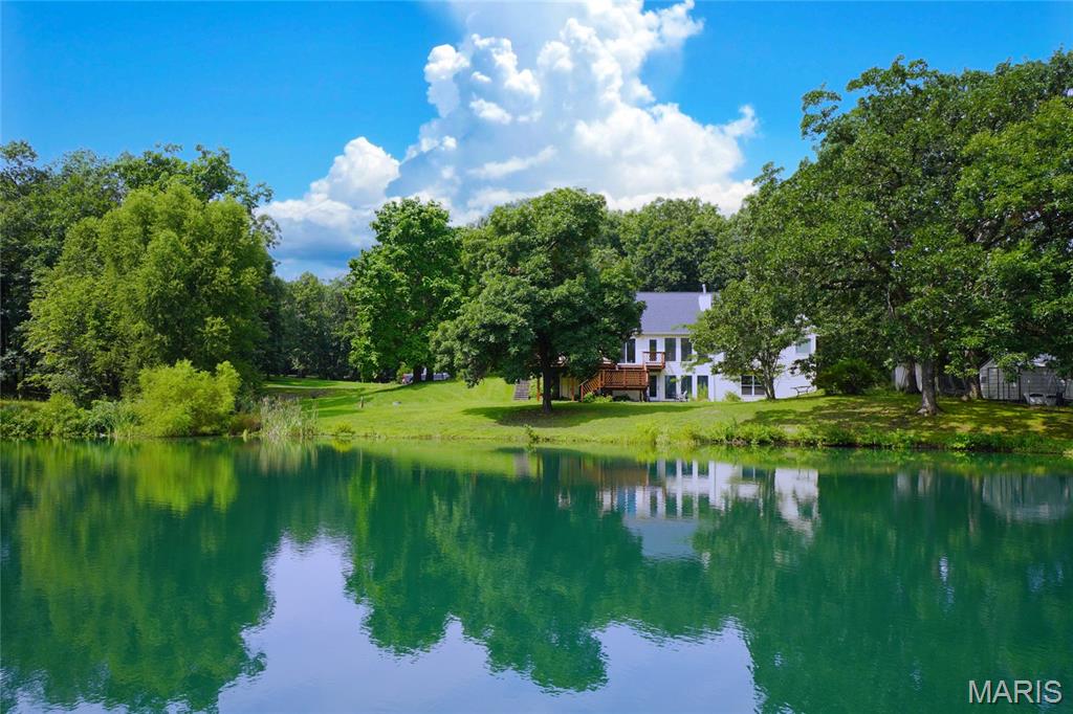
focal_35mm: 30
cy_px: 357
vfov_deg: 43.6
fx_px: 894
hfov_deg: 61.9
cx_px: 536
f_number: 8
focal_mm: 20
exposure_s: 1/125
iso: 100
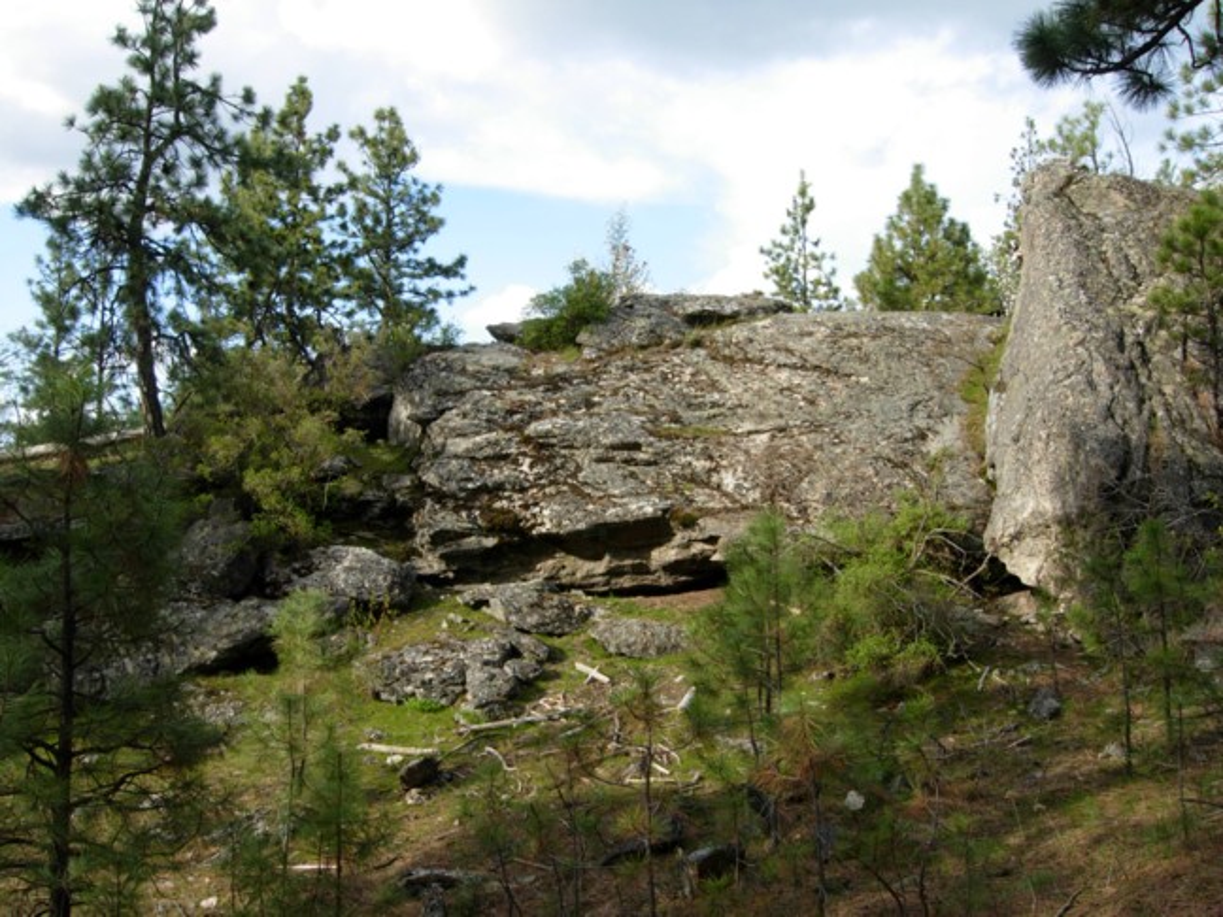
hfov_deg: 51.4
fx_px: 1272
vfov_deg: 39.7
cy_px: 458
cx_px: 612
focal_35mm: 36
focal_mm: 7.5
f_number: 6.8
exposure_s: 1/85.4
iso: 50
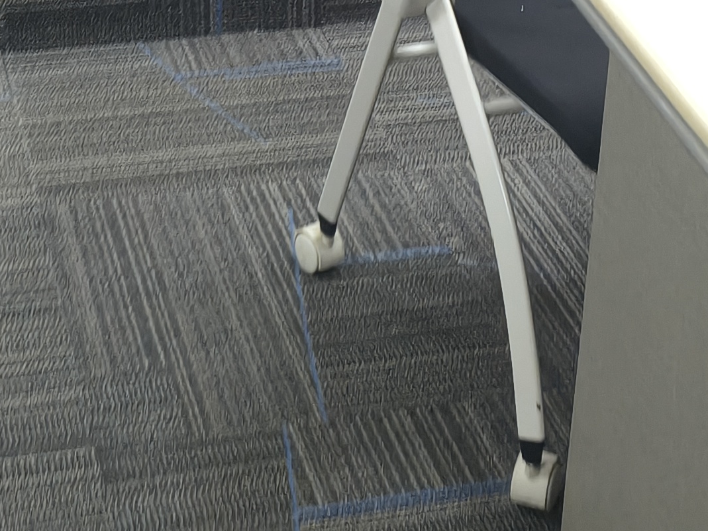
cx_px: 239
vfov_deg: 15.6
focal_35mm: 92
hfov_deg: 21.2
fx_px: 1881
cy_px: -42
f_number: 1.8
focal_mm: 5.56
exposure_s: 1/50
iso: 571
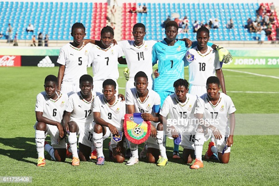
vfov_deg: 16.5
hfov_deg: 24.6
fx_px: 639
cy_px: 93
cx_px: 140
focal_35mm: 82
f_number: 9
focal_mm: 55
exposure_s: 1/160
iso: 1600
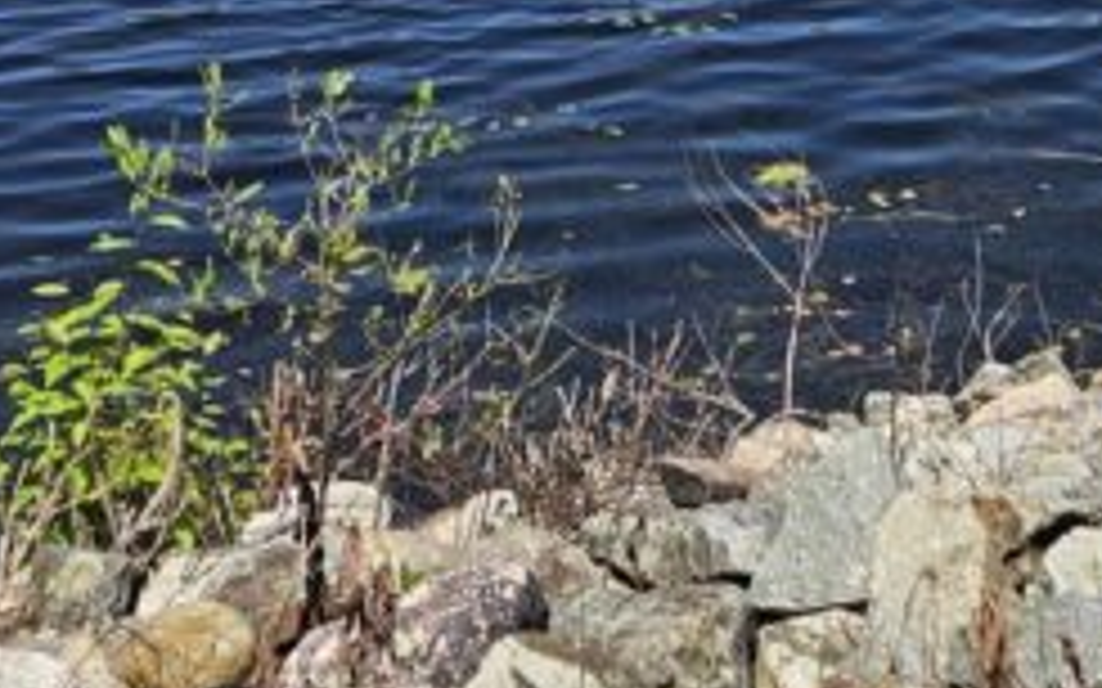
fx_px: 3063
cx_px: 738
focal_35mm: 102
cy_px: -796
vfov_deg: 11.3
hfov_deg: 20.3
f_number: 1.8
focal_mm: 5.4
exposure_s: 1/1761
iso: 25
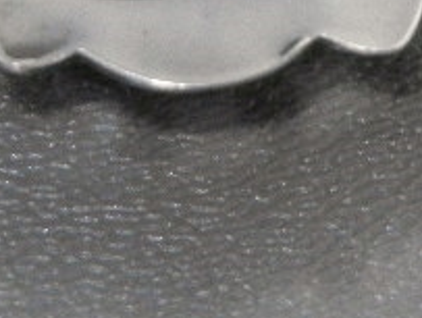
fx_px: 2613
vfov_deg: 6.9
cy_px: -166
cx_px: 291
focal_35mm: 214
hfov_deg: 9.2
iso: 800
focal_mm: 12.2
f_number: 8.2
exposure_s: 1/30
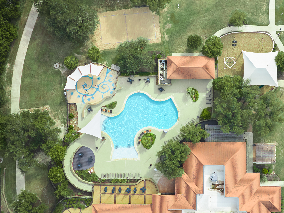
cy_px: 101
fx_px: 385
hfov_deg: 39.2
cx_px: 219
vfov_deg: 30.8
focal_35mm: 47
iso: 100
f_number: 2.8
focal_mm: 12.29
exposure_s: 1/640
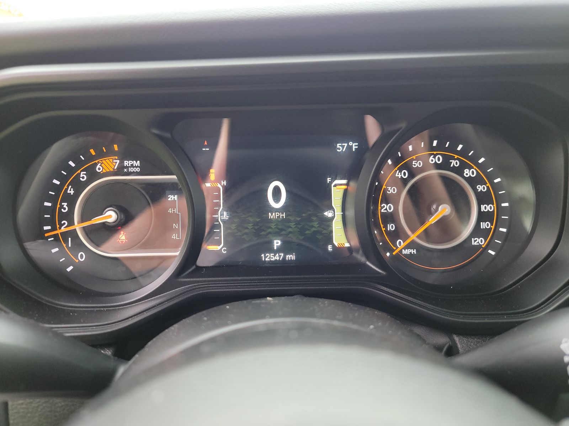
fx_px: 394
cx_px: 284
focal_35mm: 24
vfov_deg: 56.8
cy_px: 213
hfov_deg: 71.6
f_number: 1.8
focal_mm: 6.7
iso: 326
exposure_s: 1/59
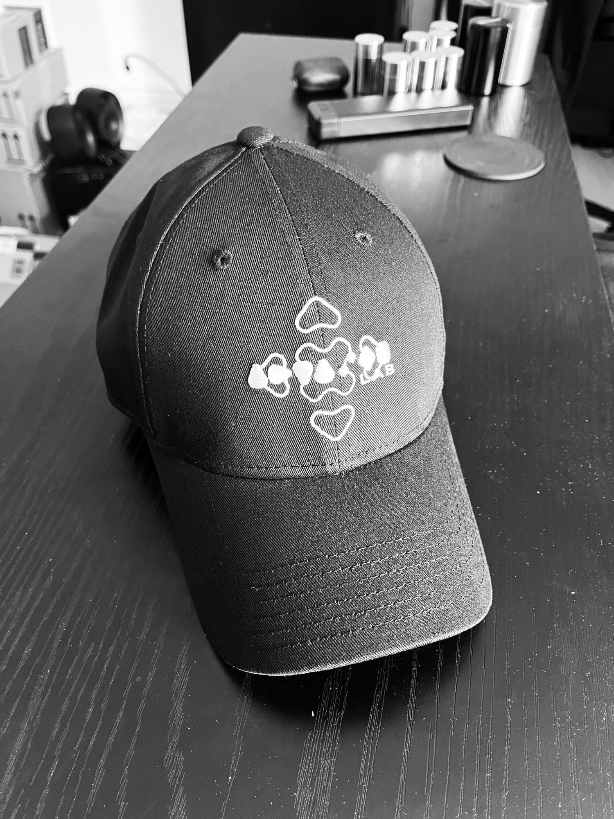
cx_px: 307
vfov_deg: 67.3
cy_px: 410
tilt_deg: -45.3
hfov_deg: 53.1
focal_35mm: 26
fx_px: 615
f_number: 1.6
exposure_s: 1/40
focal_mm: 5.1
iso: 640
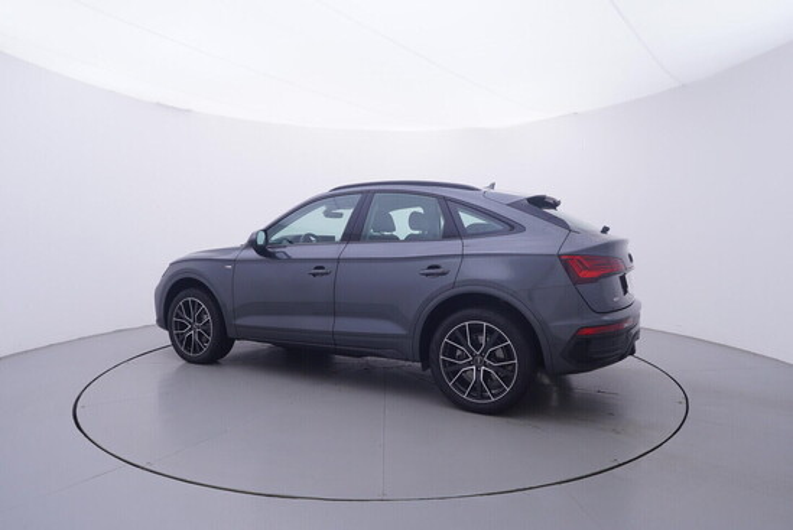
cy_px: 265
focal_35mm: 22
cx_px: 396
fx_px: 496
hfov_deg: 77.3
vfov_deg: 56.2
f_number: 5
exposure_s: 1/80
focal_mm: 15
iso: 200
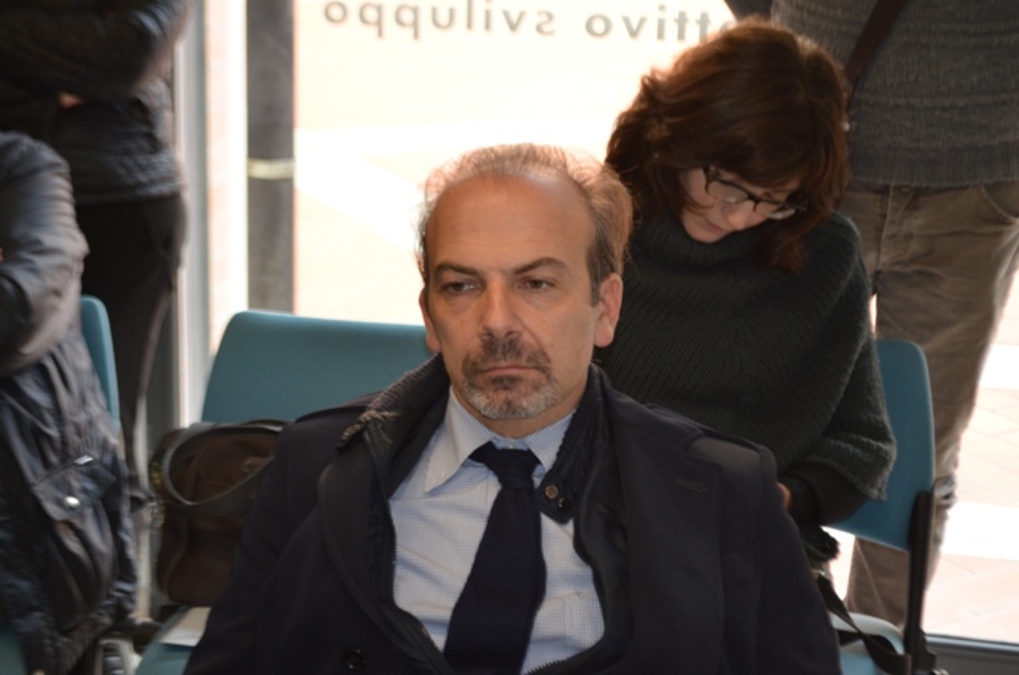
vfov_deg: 18.8
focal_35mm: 72
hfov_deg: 28.1
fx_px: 2034
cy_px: 338
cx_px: 510
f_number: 5.3
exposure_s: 1/60
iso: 500
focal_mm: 48
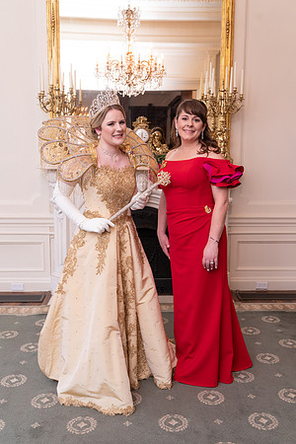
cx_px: 148
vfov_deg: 54.4
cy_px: 222
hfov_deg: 37.9
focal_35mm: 35
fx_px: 432
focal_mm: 35
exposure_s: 1/60
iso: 800
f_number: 4.5
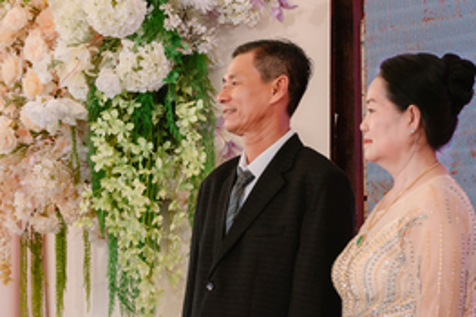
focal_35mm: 128
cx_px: -38
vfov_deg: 10.7
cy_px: 273
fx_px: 1691
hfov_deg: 15.6
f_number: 4
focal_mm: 56
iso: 400
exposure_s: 1/160
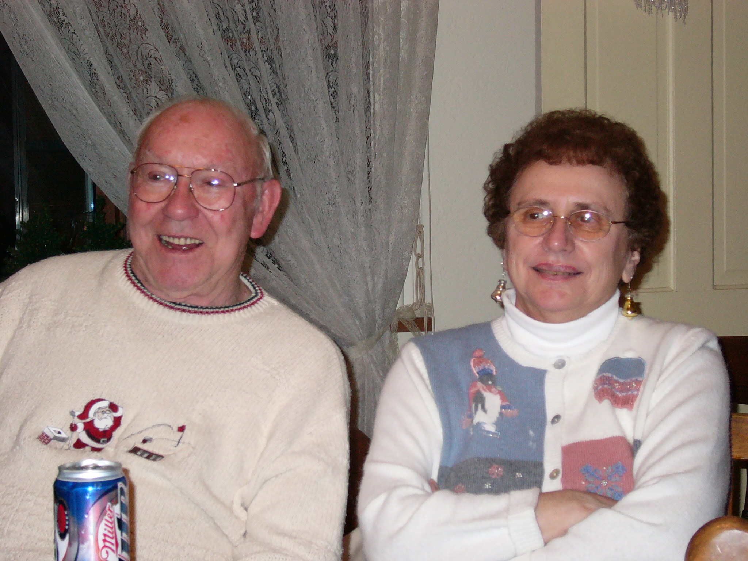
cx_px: 374
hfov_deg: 27.8
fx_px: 1513
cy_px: 280
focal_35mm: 70
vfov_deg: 21.0
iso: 200
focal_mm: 11.6
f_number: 4
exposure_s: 1/60
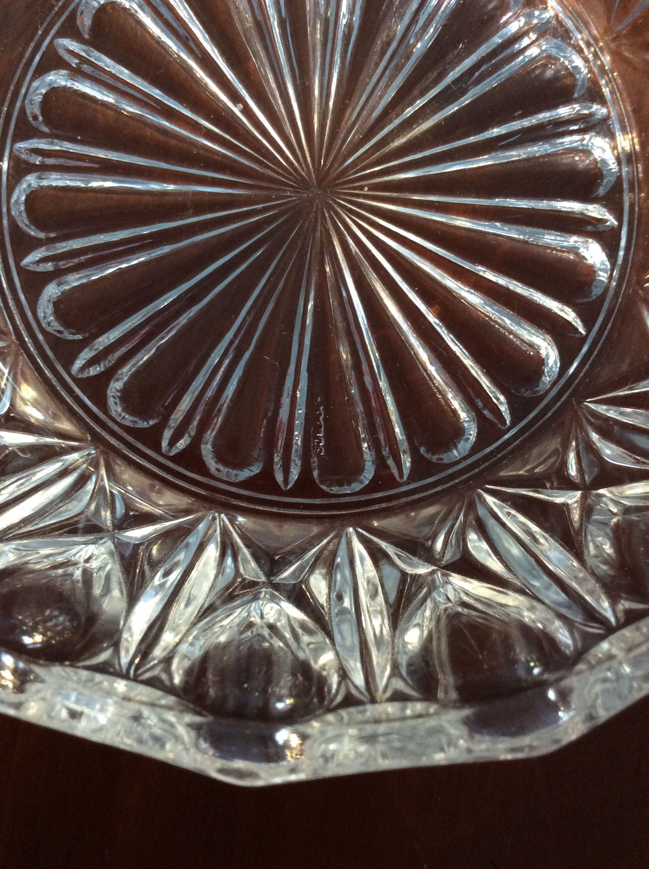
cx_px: 324
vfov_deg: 56.9
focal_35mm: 32
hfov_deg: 44.1
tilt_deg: -87.8
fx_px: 802
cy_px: 434
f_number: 2.4
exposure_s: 1/25
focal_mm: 3.3
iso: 100
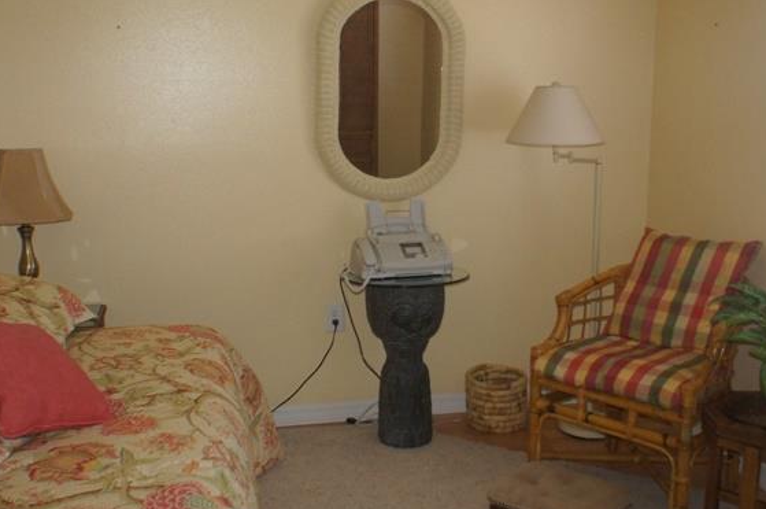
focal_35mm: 44
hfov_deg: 44.6
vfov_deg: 30.4
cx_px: 388
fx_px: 935
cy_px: 245
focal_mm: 16
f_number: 2.8
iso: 1000
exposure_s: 1/60
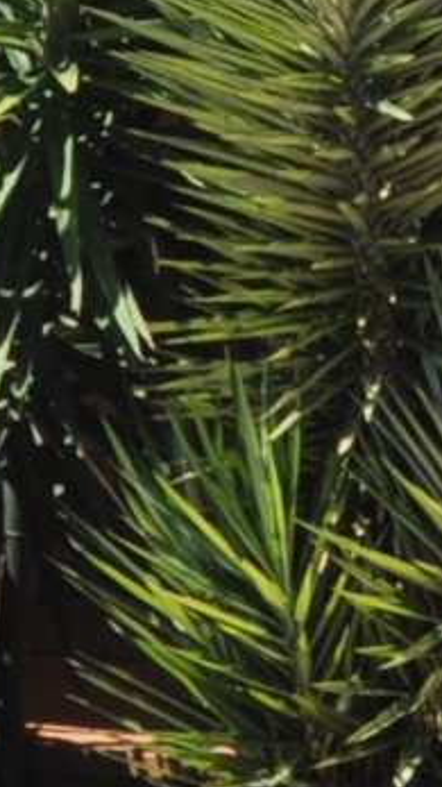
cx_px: 569
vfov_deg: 6.2
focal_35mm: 349
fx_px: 7277
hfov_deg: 3.5
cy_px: 524
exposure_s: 1/320
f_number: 9
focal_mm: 24
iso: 200
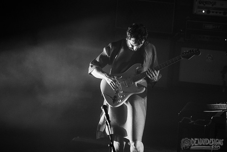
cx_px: 121
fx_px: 1647
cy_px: 60
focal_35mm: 261
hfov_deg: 7.9
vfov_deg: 5.3
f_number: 3.2
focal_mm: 200
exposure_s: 1/640
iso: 2500
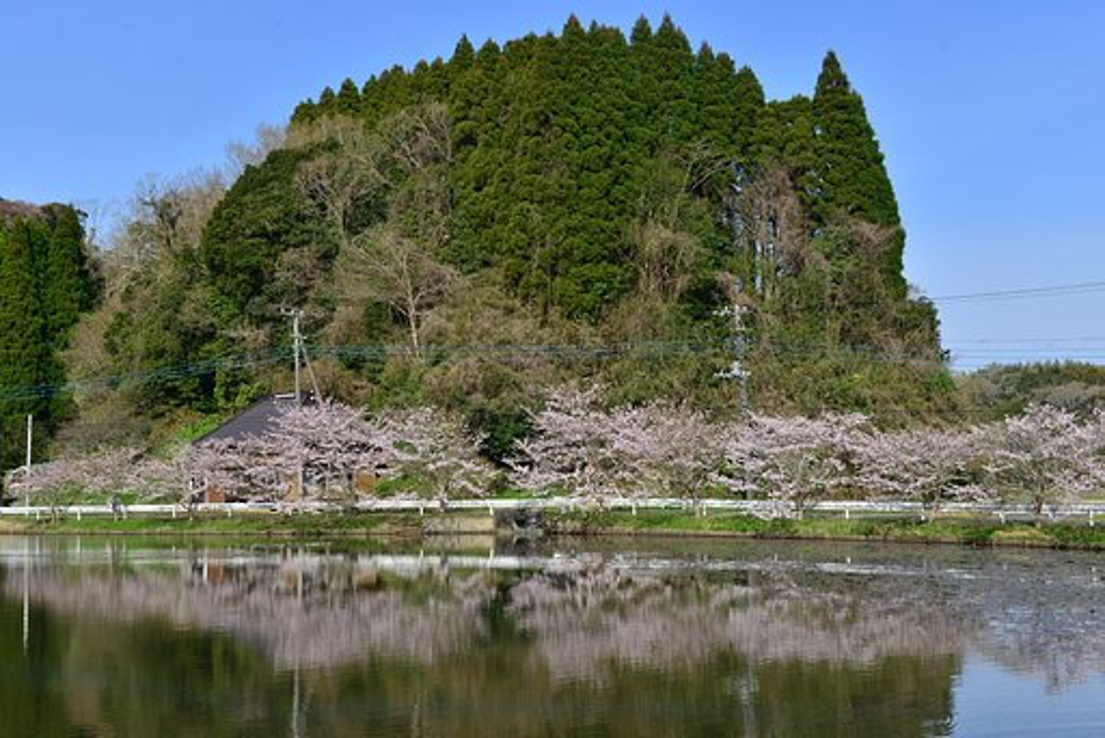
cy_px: 369
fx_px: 1597
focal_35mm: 52
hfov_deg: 38.2
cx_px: 552
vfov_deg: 26.0
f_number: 11
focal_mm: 52
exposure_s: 1/500
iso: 400
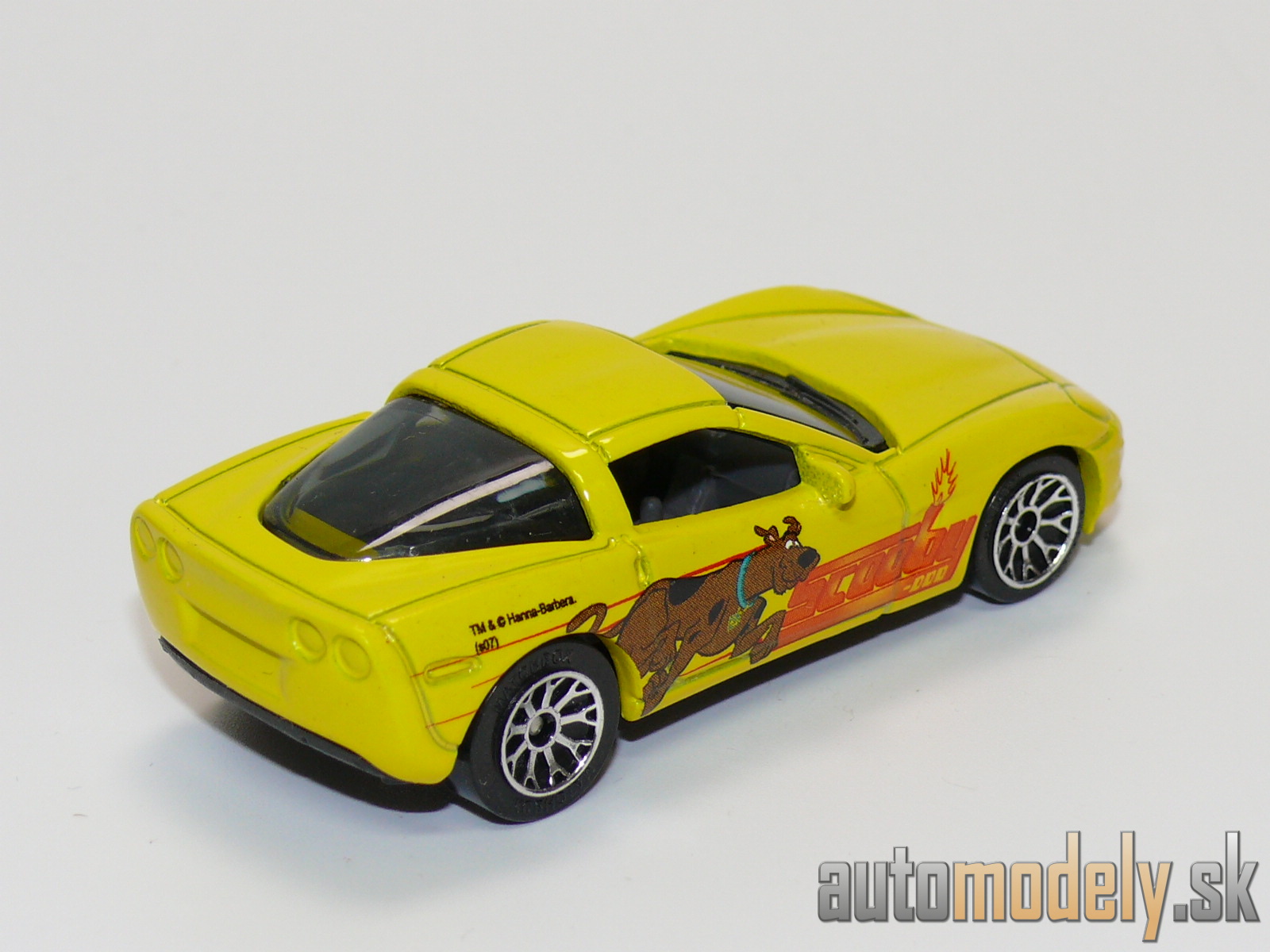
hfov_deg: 17.0
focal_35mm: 116
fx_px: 4256
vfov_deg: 12.8
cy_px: 476
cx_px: 635
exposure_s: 1/30
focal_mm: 14.3
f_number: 4
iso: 100
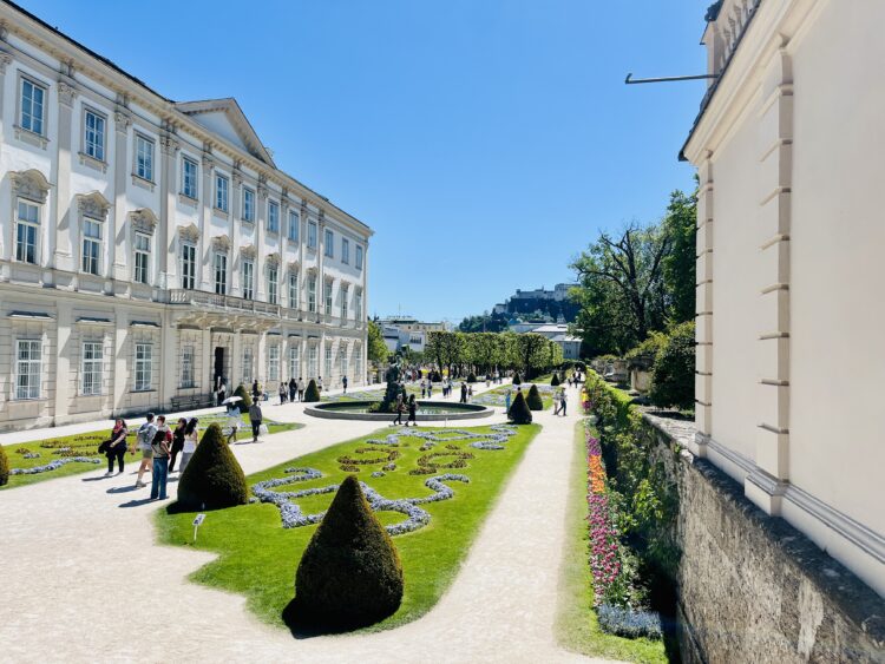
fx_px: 665
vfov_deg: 53.1
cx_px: 442
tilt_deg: +1.3
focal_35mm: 26
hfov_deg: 67.3
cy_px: 332
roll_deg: -1.0
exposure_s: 1/5076
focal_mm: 5.1
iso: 50
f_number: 1.6
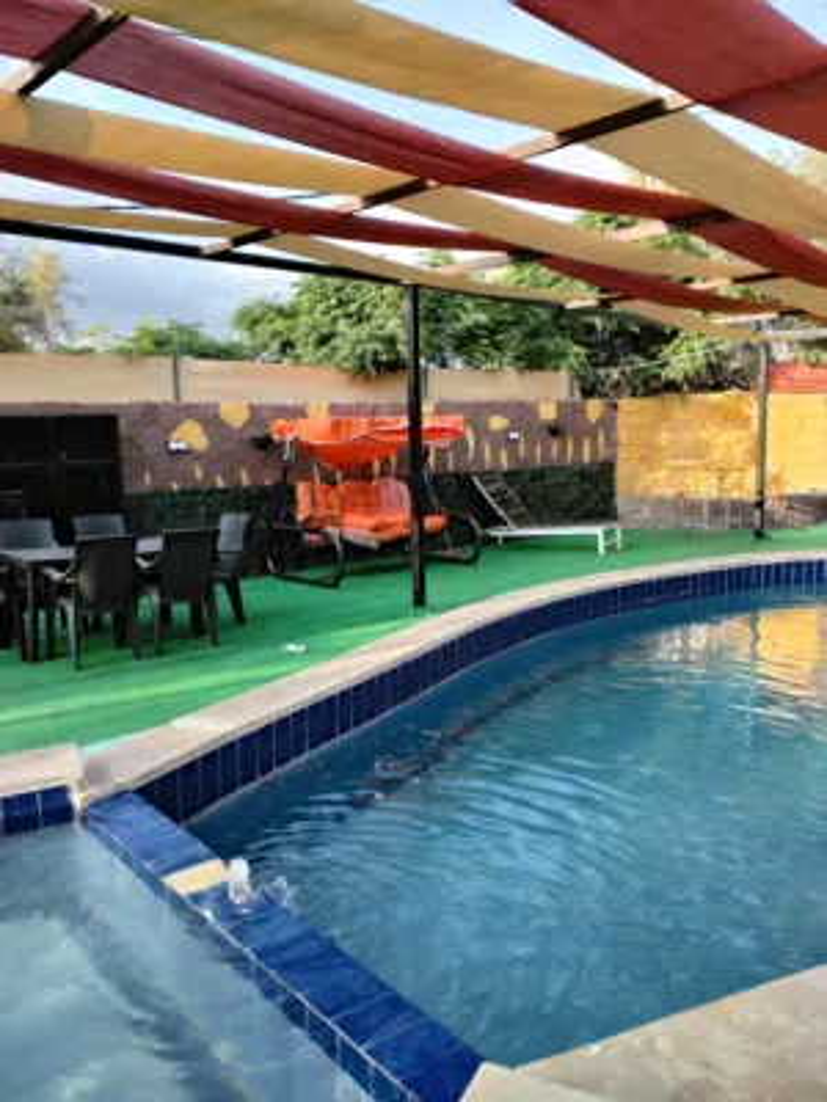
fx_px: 860
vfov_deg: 65.3
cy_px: 551
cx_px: 414
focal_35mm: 27
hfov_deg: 51.4
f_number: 1.8
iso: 100
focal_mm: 4.05
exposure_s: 1/128
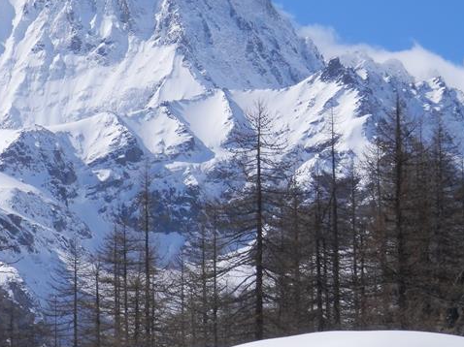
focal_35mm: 258
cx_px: 113
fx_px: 3457
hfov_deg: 7.7
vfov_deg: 5.8
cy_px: 103
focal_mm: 27.5
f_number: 15.6
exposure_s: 1/200
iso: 125
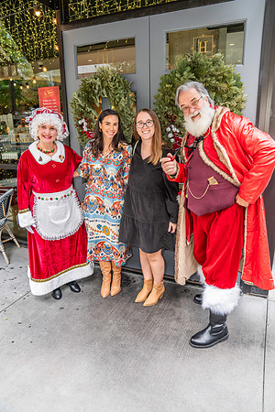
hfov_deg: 53.1
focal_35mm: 24
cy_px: 206
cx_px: 138
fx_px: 275
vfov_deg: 73.7
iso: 1250
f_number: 4
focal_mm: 24
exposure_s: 1/160
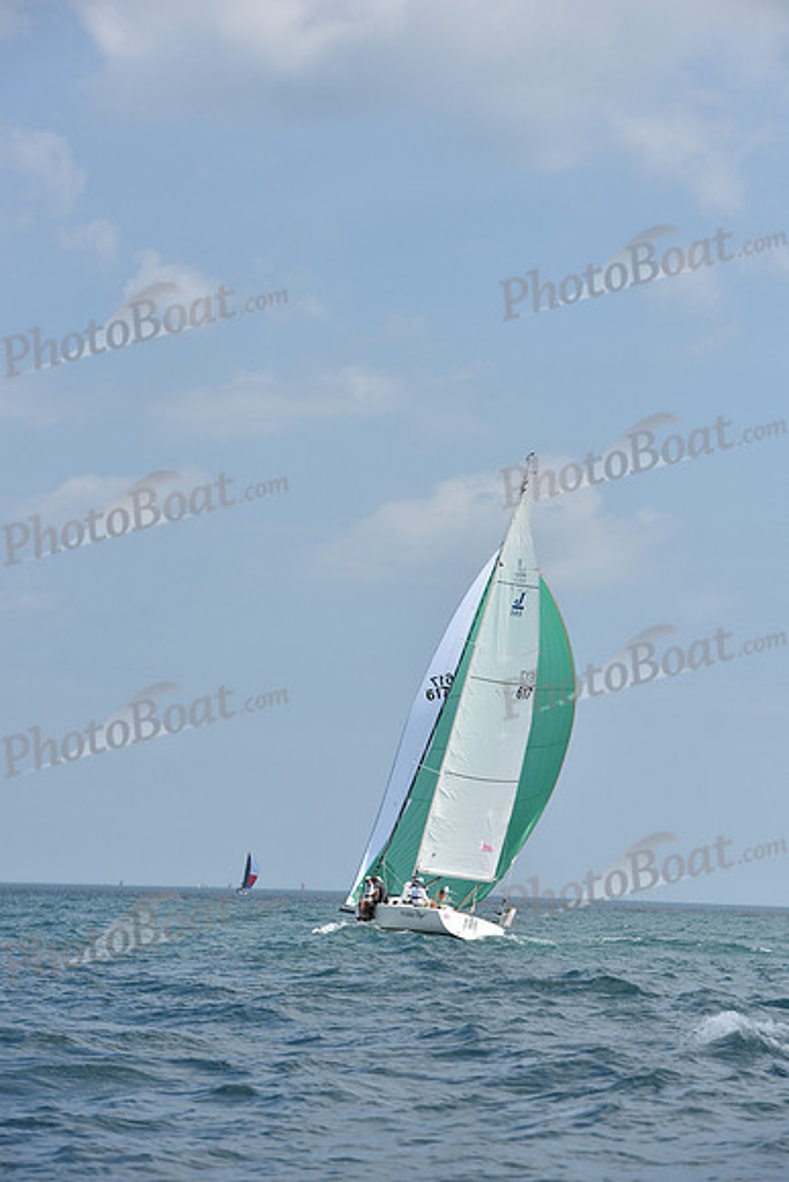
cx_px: 394
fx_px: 4435
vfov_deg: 15.2
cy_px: 591
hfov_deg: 10.2
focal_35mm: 135
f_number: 9
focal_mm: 135
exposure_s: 1/1250
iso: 250
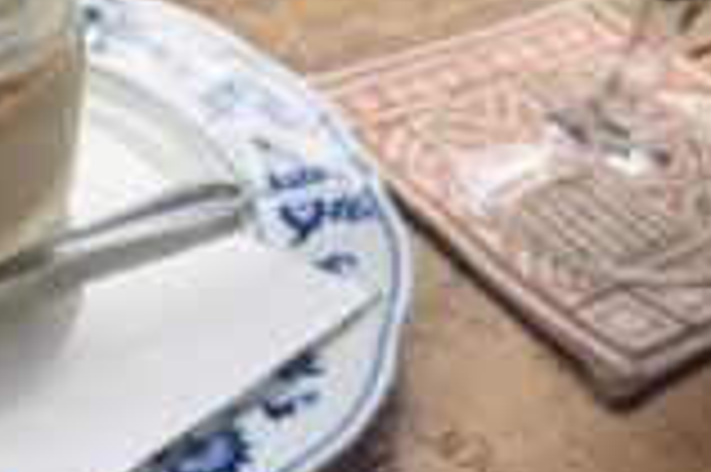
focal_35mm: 57
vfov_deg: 23.4
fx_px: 1125
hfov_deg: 31.8
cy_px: 103
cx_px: -36
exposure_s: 1/1410
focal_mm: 6.76
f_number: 1.78
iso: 80
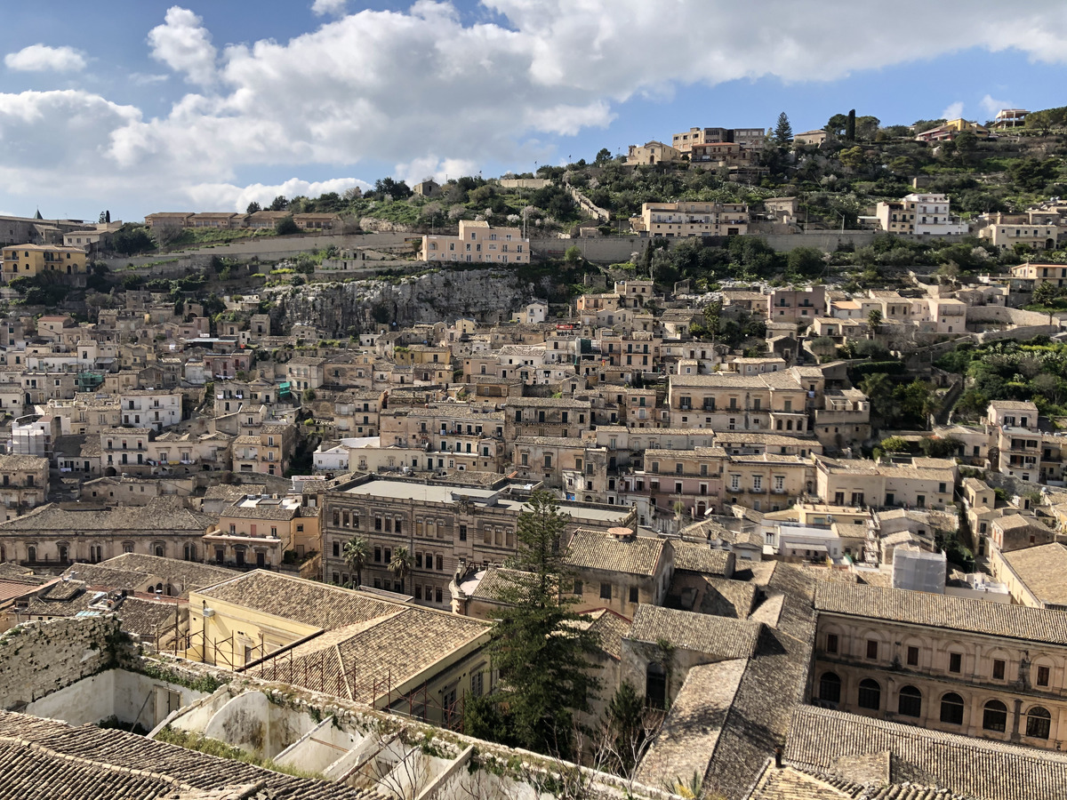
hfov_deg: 63.4
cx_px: 534
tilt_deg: -8.0
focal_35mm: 28
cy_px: 400
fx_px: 863
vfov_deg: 49.7
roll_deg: -0.6
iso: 20
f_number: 1.8
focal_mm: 4
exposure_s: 1/1919
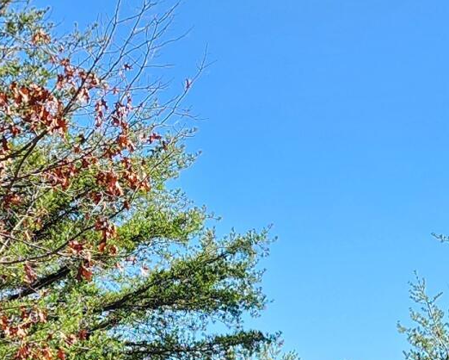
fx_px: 1715
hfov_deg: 14.9
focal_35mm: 129
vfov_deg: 11.6
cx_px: 157
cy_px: 486
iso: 12
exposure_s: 1/456
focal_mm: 6.4
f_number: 1.8
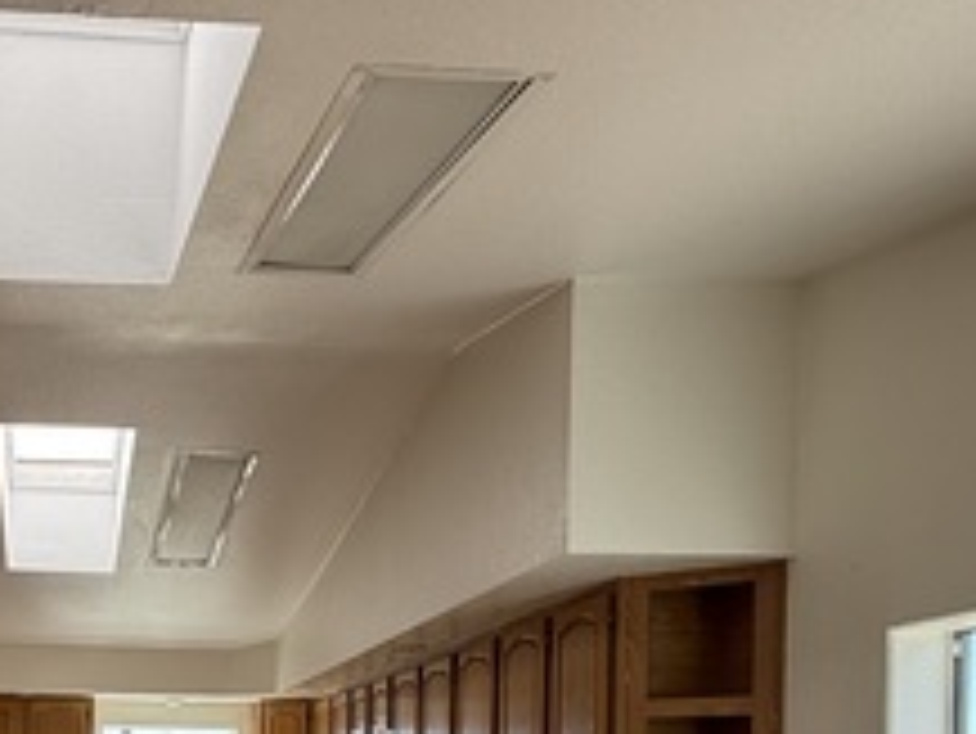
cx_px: 119
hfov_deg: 40.8
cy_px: 806
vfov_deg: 30.2
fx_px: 1213
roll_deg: -0.8
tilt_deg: +0.5
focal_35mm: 43
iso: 64
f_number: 2.2
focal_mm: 2.22
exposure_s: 1/176
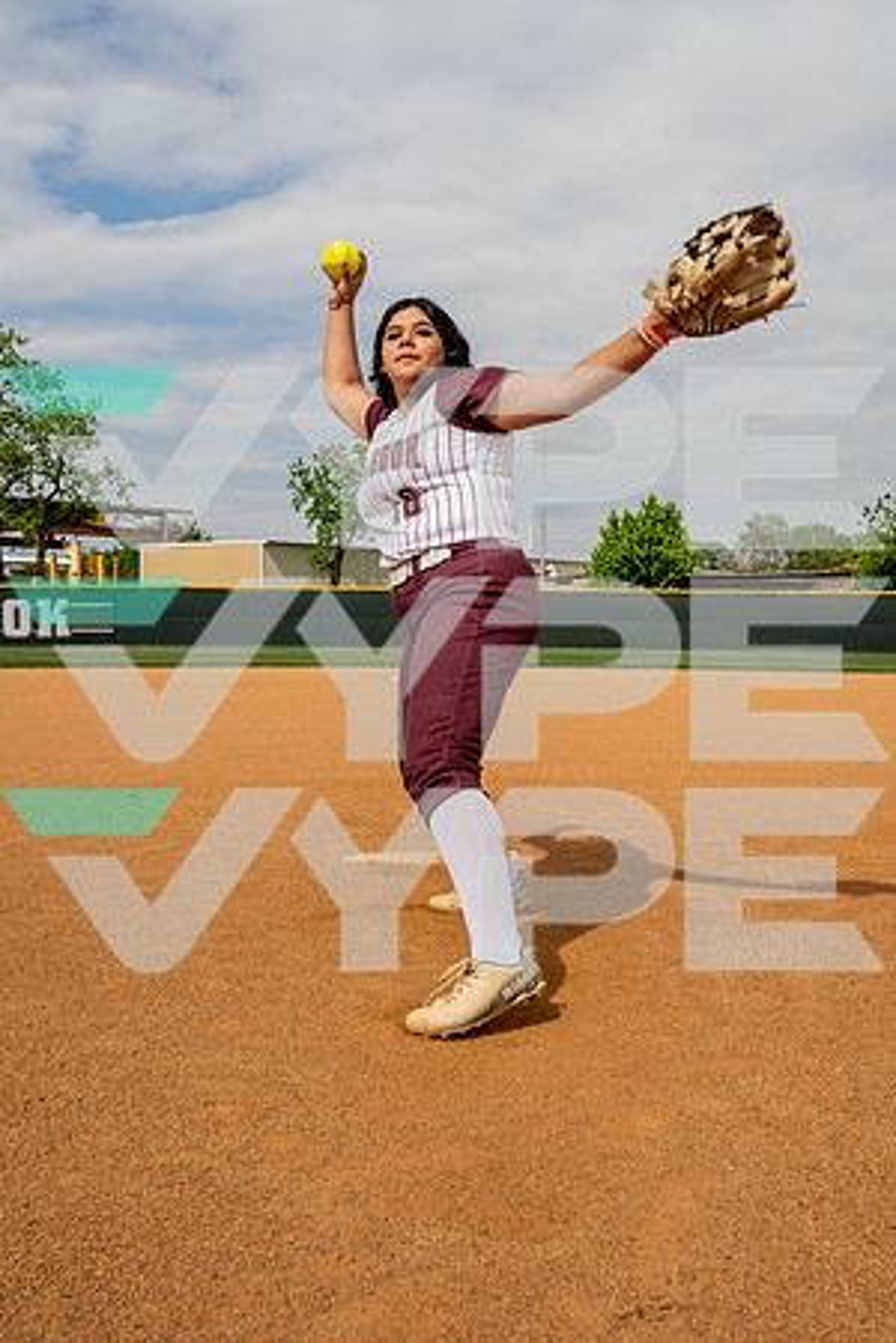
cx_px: 448
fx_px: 1307
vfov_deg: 54.4
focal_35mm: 35
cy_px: 672
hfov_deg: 37.9
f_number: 9
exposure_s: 1/640
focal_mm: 35
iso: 100
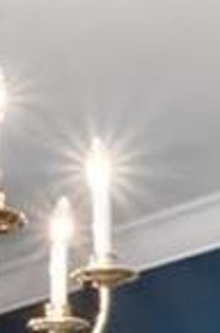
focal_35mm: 177
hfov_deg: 7.7
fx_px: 1630
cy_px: 712
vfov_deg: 10.5
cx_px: 154
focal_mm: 8
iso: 400
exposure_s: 1/30
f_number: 10
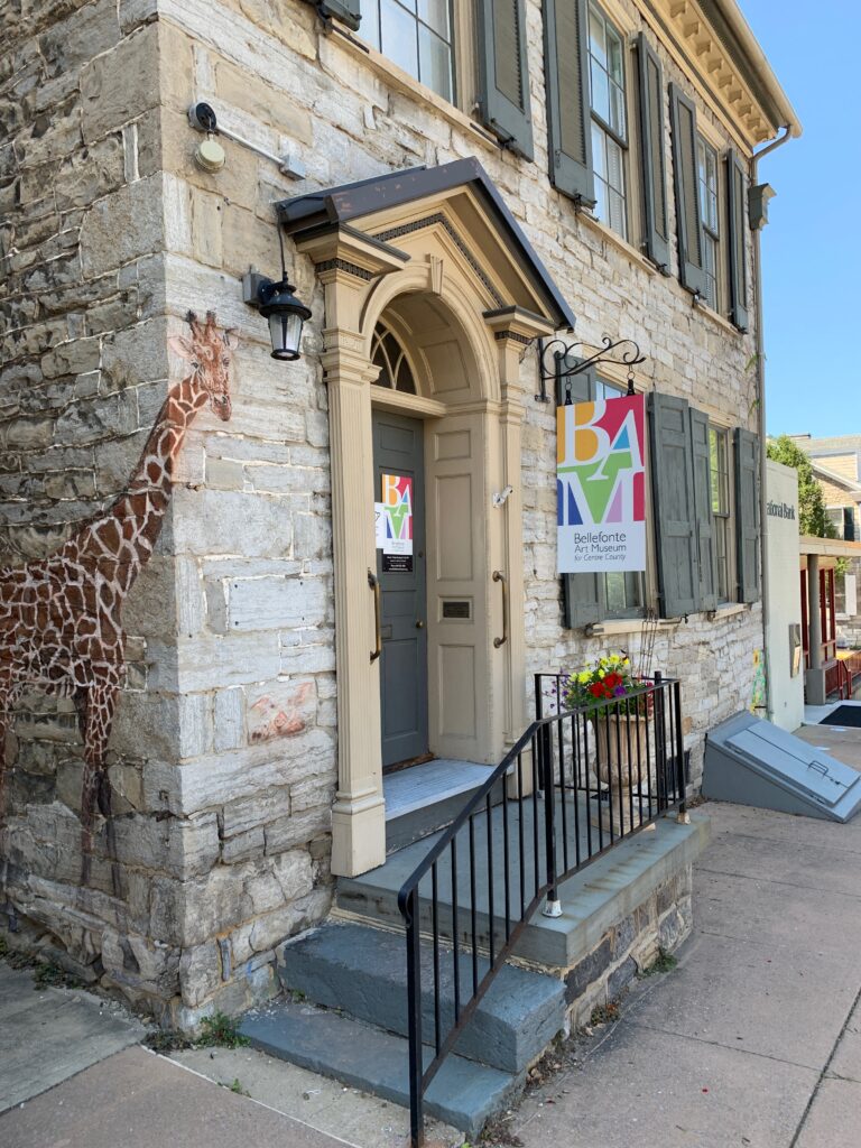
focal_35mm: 26
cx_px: 430
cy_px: 574
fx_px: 862
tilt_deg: +0.5
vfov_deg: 67.3
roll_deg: +1.7
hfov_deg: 53.1
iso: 25
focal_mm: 4.25
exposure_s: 1/271
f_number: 1.8
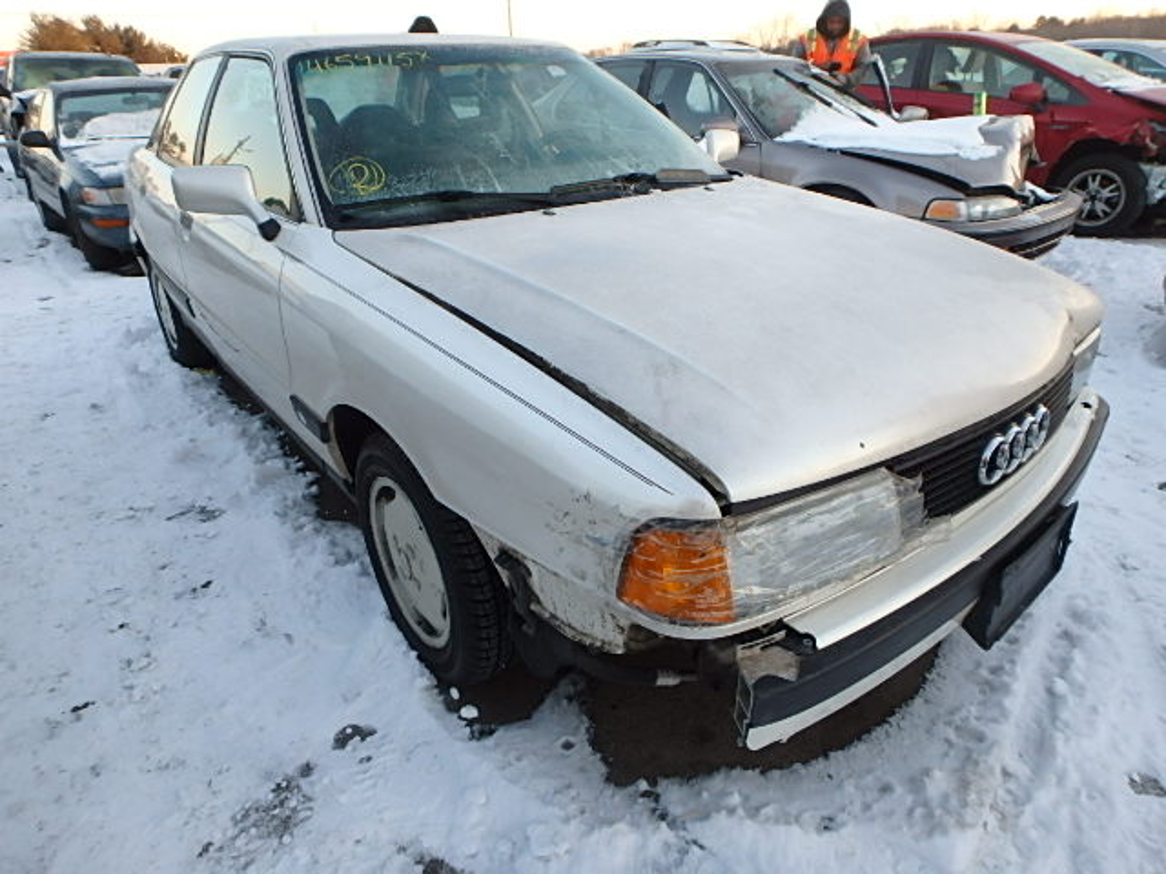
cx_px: 583
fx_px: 707
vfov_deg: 63.4
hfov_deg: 79.0
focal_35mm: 21
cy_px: 437
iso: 125
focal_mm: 3.7
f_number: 3.5
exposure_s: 1/60
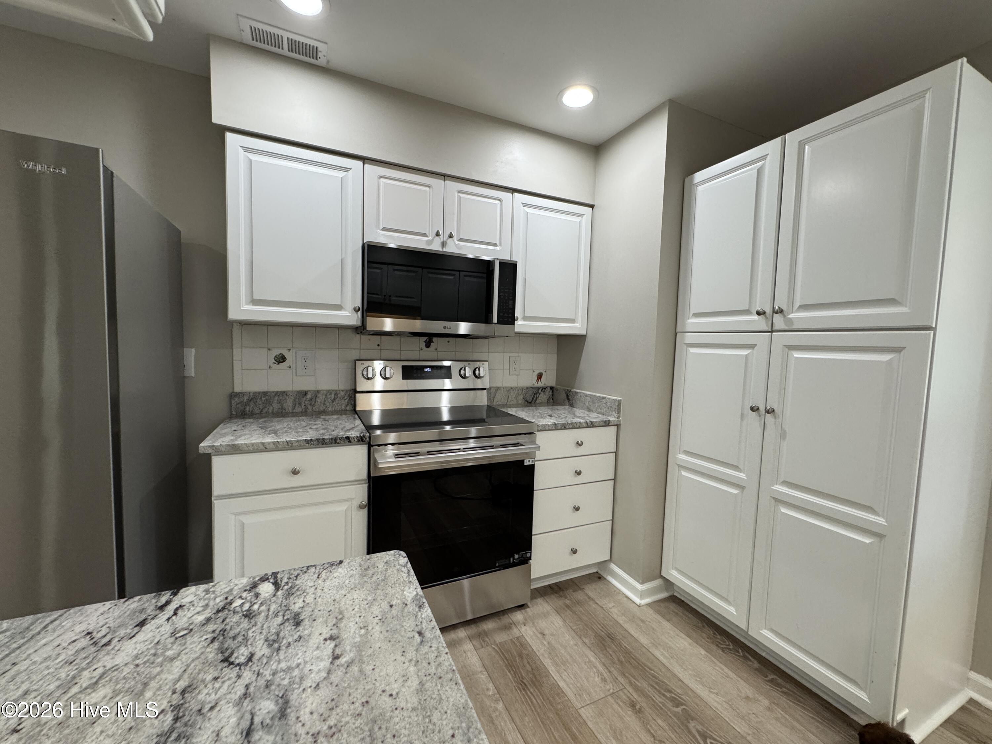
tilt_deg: -4.1
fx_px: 401
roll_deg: -2.2
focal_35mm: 14
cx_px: 496
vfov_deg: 85.7
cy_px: 372
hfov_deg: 102.1
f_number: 2.2
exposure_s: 1/120
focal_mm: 2.22
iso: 250
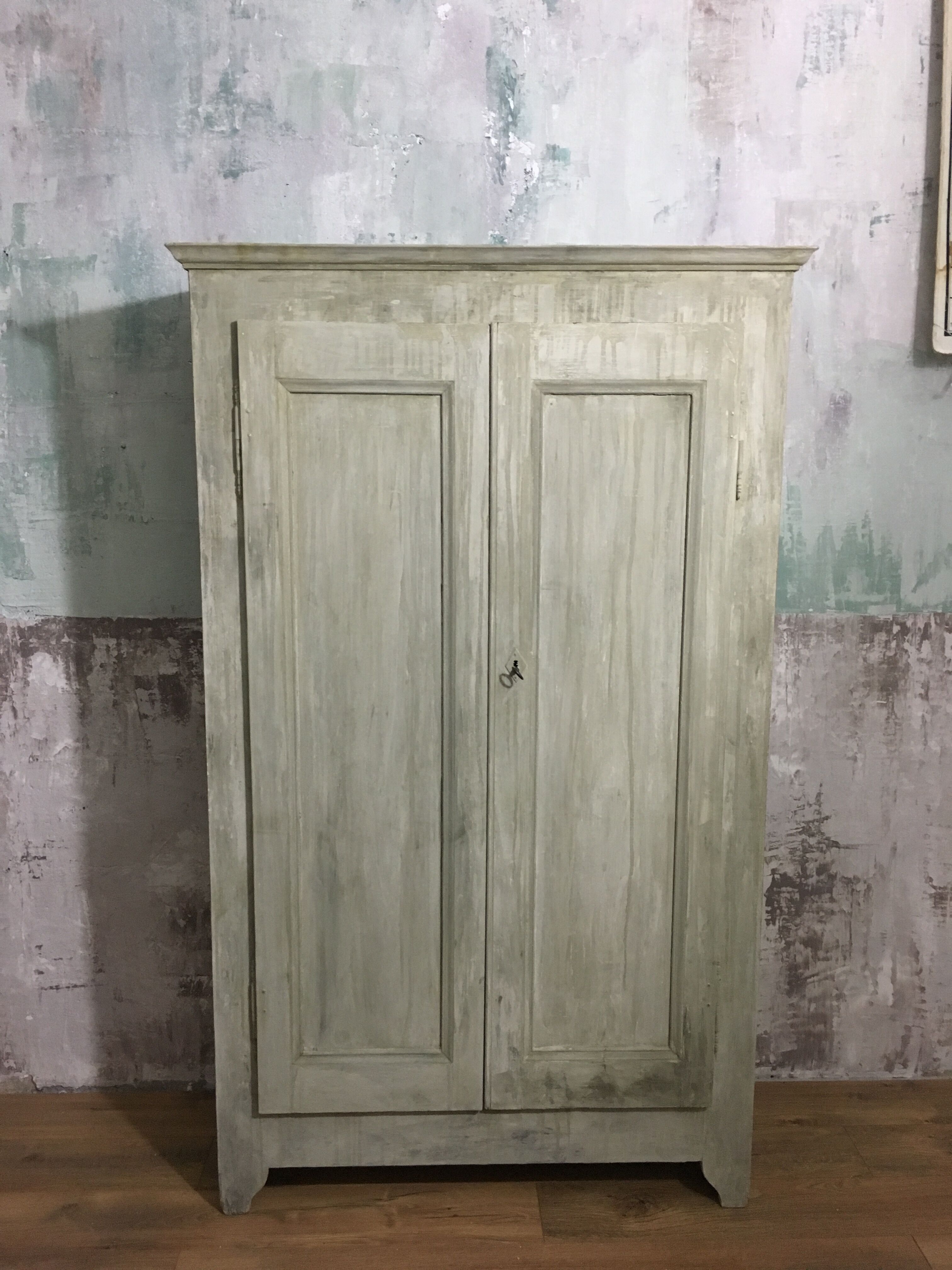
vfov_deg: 61.7
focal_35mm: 29
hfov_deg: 48.2
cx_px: 476
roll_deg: +1.0
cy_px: 635
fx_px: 1063
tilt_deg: -10.8
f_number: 2.2
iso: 200
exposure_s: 1/33
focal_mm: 4.15
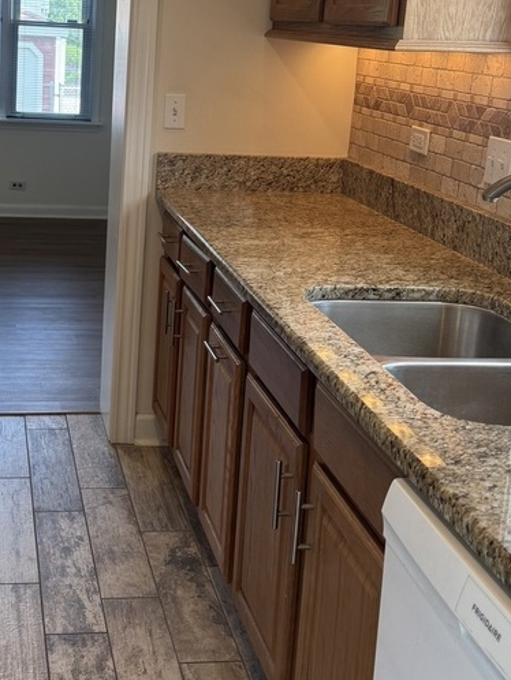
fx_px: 1023
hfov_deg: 27.6
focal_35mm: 52
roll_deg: -3.3
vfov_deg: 36.4
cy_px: 227
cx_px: 112
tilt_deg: -11.7
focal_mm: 6.76
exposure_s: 1/130
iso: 100
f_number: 1.78
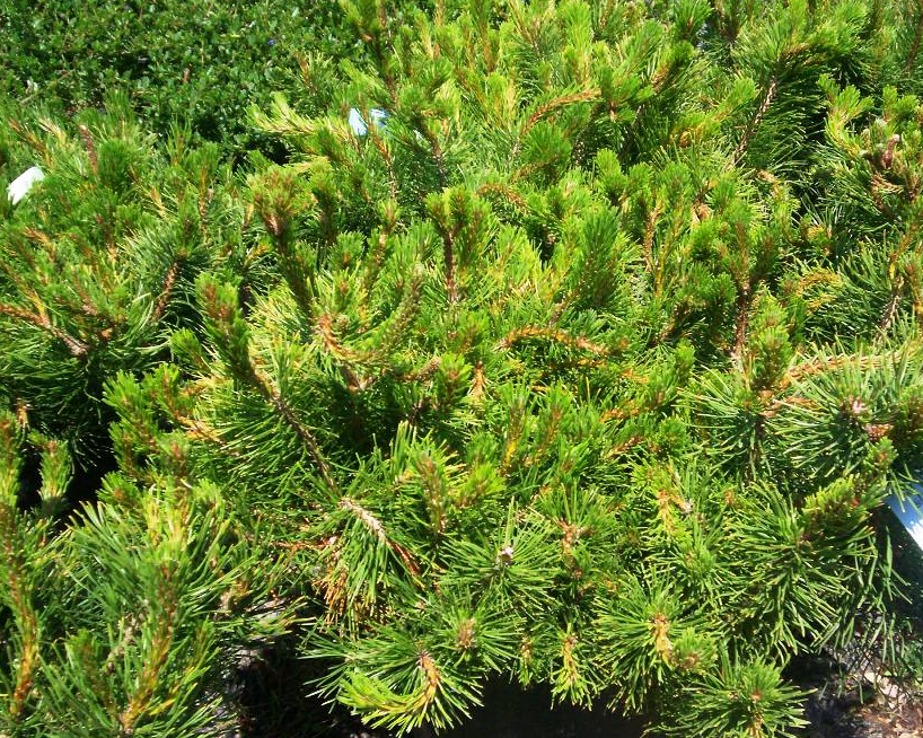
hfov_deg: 41.9
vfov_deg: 34.1
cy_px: 387
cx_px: 539
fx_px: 1202
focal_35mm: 44
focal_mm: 5.9
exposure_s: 1/484
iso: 100
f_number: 4.5
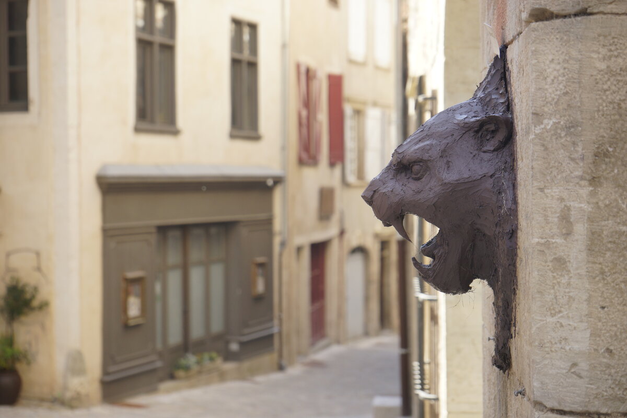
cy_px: 209
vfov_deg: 19.5
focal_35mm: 70
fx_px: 1219
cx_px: 314
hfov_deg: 28.8
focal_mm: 70
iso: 250
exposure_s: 1/125
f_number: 5.6
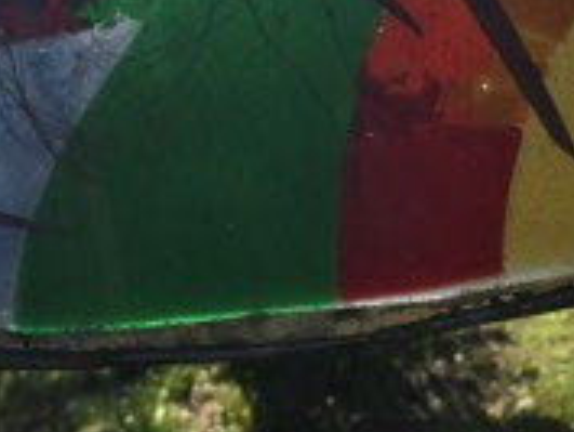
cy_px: 26
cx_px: 204
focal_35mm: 85
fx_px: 1410
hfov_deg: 22.9
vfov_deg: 17.1
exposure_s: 1/898
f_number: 2.2
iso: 32
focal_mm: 4.15
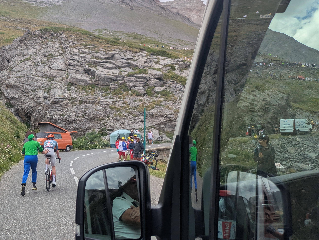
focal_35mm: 45
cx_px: 32
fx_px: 415
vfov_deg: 32.1
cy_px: 144
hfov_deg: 39.1
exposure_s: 1/1733
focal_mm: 5.43
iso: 54
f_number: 1.89
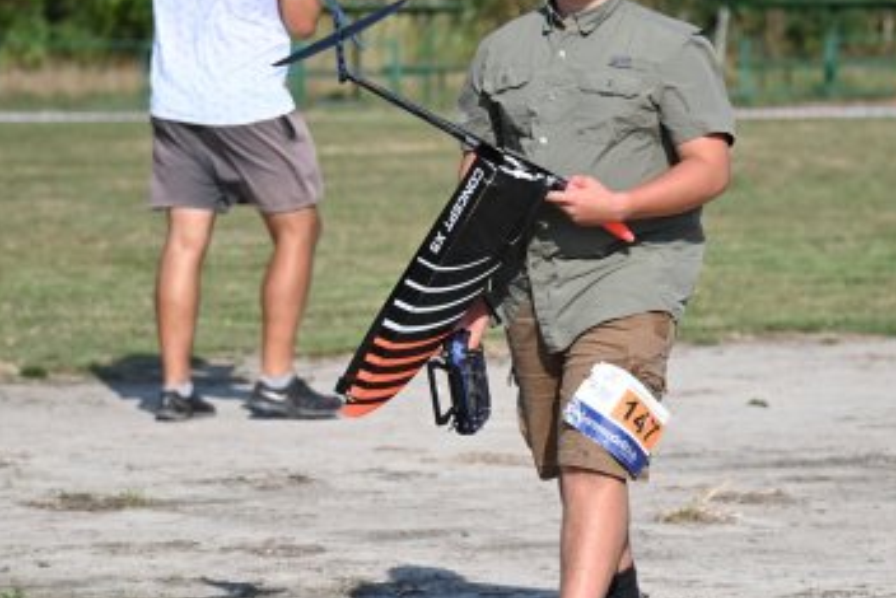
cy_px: 219
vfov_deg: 5.0
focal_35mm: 275
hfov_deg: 7.5
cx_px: 541
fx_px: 6847
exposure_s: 1/4000
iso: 640
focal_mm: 195
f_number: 6.3
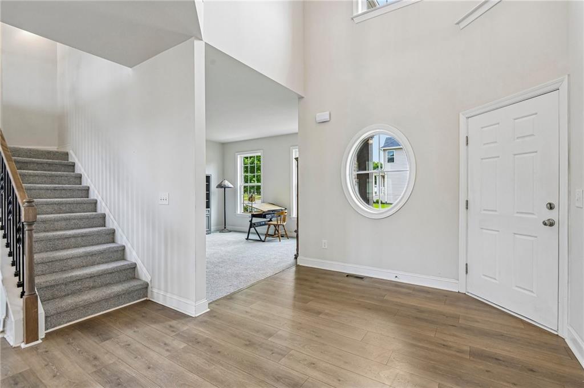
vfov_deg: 73.7
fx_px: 259
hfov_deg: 96.8
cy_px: 194
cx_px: 292
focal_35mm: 16
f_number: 8
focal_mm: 16
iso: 200
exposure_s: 1/30
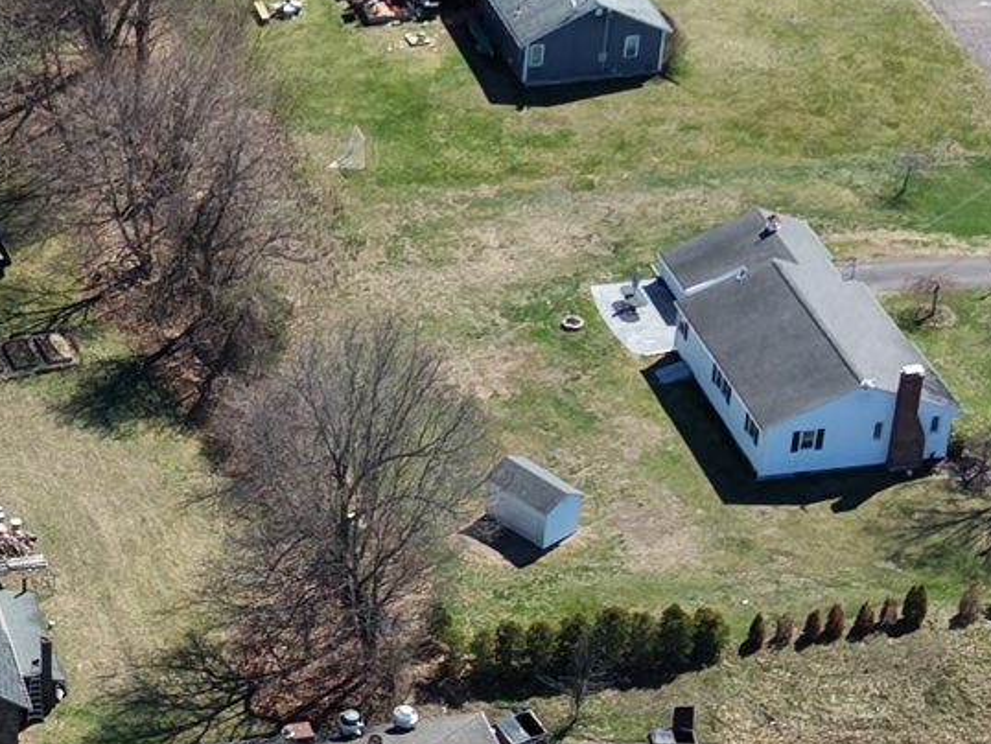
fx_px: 3924
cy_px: 302
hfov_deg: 14.0
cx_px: -147
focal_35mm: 137
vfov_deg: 10.8
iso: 200
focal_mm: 8.67
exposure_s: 1/3200
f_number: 1.8
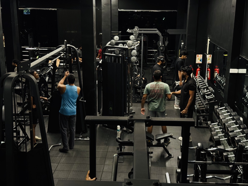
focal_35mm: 48
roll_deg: -0.2
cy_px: 93
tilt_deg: -14.9
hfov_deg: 39.7
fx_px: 344
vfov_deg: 30.3
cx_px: 124
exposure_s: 1/40
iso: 320
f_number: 1.78
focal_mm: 6.76
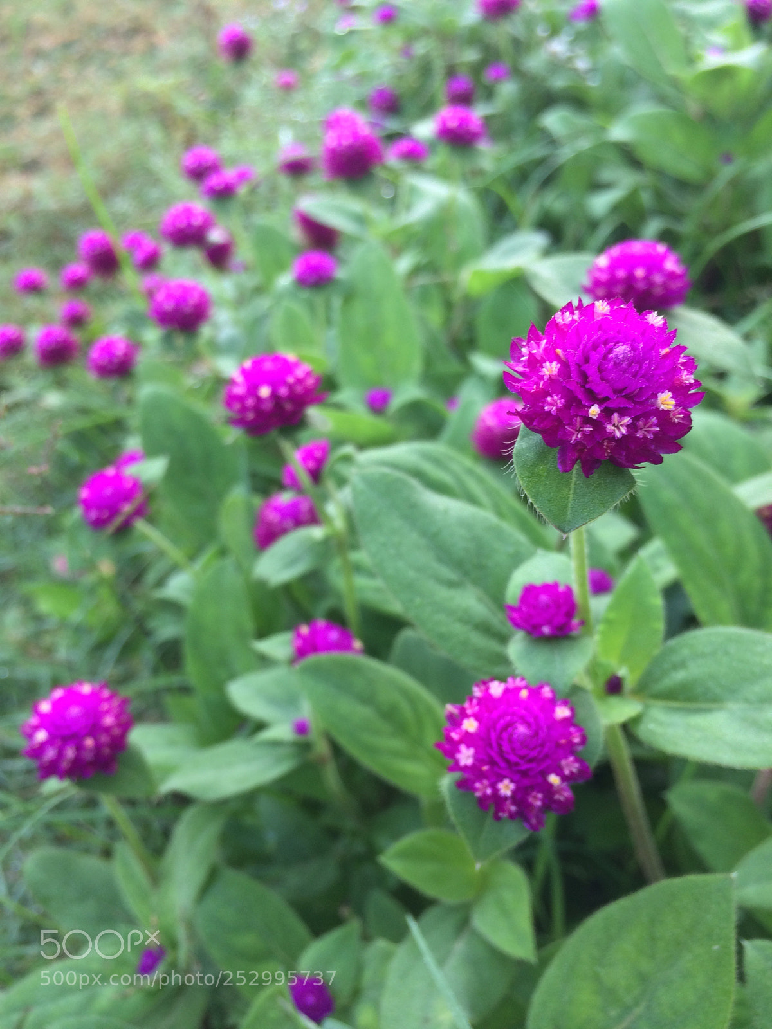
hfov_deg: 48.2
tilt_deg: -49.9
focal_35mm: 29
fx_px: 862
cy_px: 514
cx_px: 386
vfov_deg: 61.7
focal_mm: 4.15
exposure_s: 1/40
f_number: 2.2
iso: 32
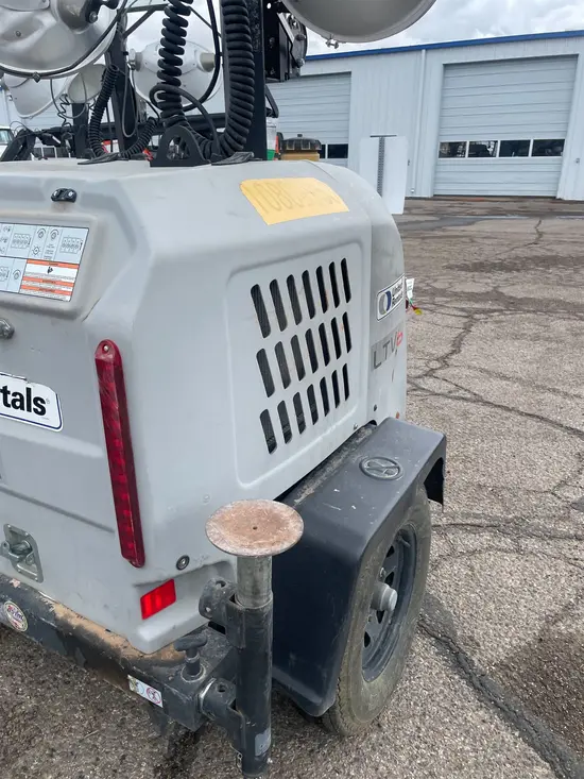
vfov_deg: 67.3
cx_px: 292
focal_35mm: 26
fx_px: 585
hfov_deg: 53.1
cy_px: 390
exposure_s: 1/1642
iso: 32
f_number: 1.6
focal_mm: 4.2
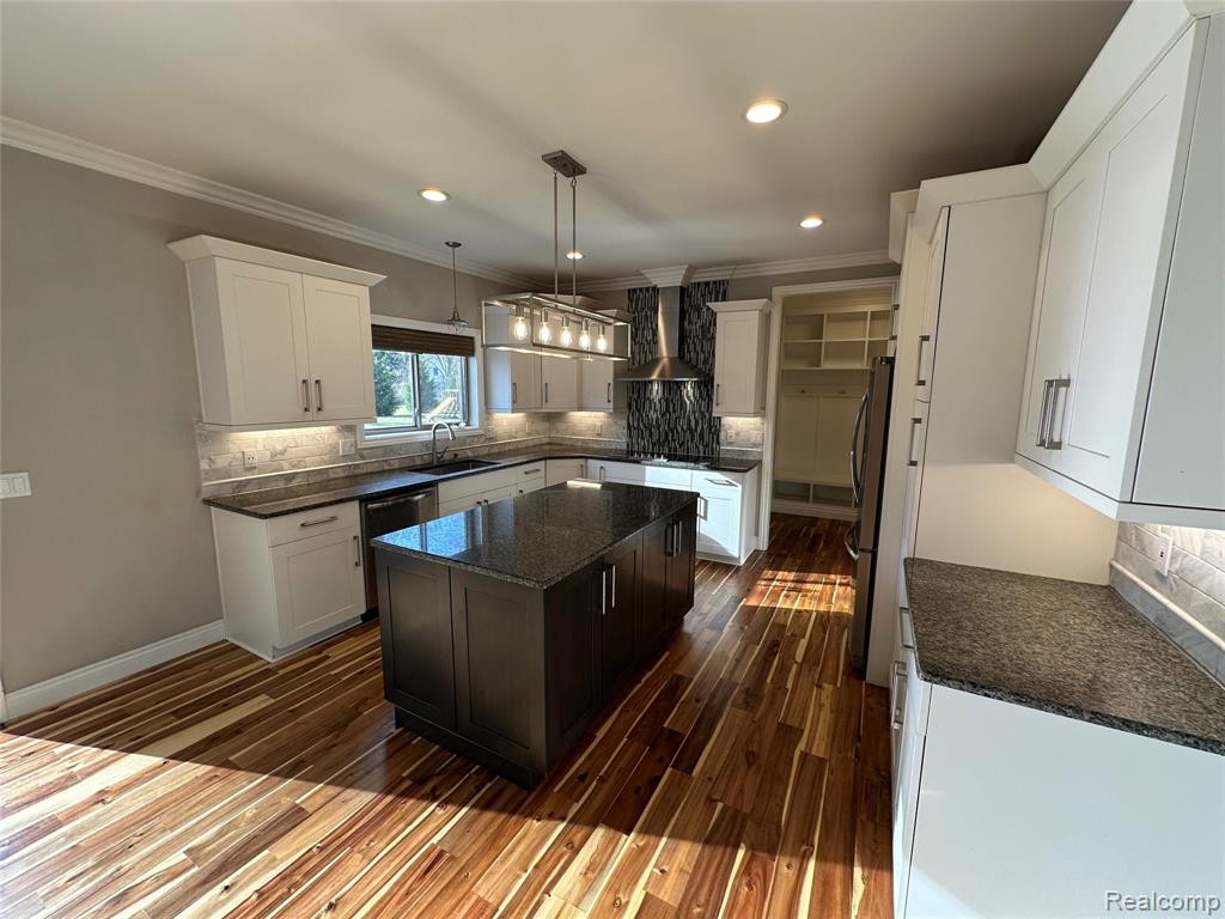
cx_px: 612
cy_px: 460
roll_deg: -2.6
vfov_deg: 85.7
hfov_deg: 102.1
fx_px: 495
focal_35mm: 14
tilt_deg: -9.0
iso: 80
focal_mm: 2.22
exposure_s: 1/120
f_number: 2.2
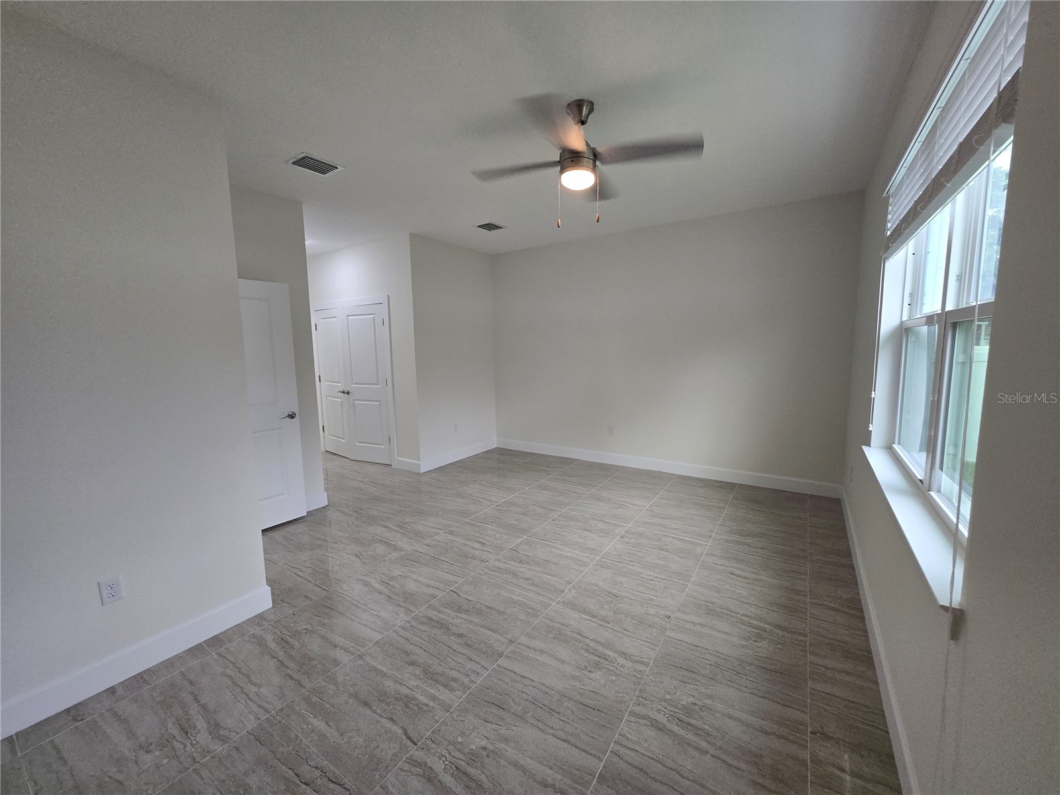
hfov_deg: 106.2
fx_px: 398
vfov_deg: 89.9
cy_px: 398
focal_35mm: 13
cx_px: 530
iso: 125
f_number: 2.2
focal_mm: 1.7
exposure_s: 1/60
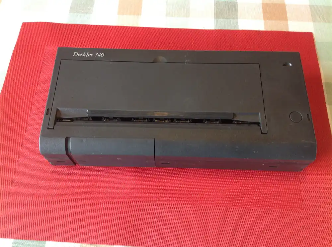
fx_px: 335
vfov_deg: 40.6
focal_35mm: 35
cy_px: 124
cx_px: 166
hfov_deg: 52.7
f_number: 2.4
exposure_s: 1/15
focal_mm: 4.28
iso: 100
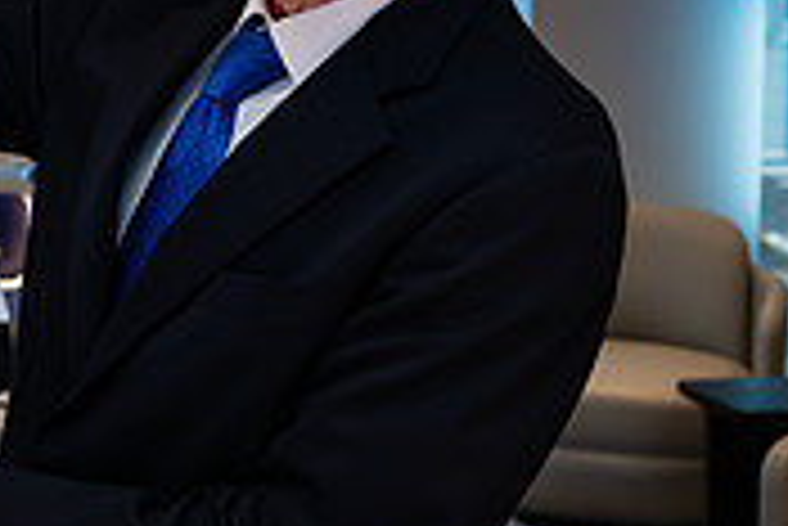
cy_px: 40
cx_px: -389
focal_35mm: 109
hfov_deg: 17.0
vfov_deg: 12.5
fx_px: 2388
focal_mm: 32
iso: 500
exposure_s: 1/160
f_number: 4
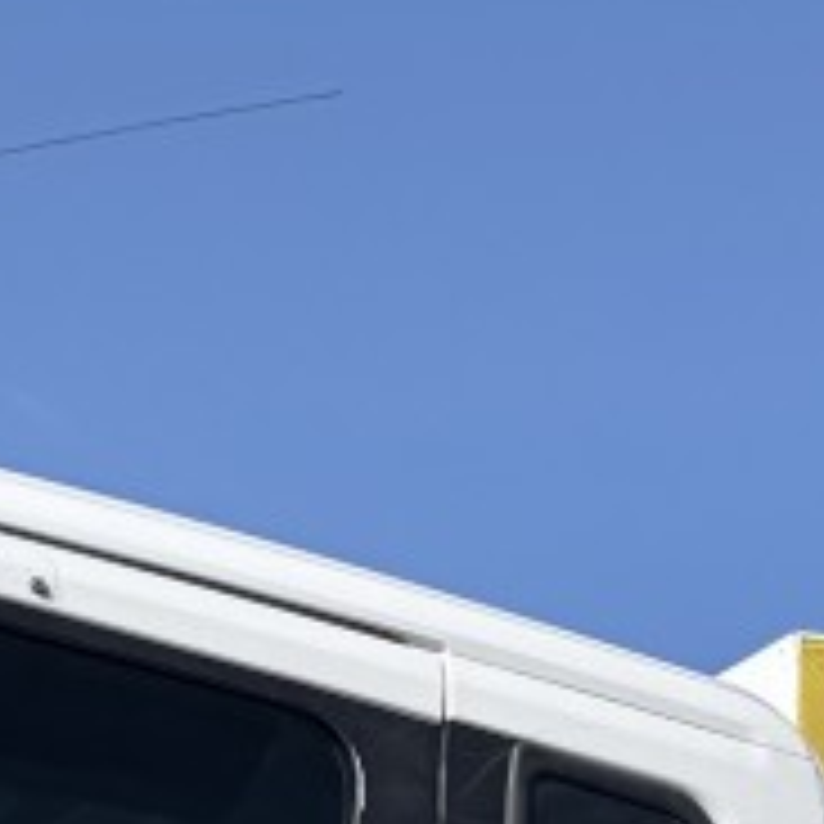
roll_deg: -2.8
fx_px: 4498
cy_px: 2004
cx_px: 1099
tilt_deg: +5.1
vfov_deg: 9.3
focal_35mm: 167
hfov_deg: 10.2
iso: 80
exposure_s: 1/6173
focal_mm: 6.76
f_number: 1.78
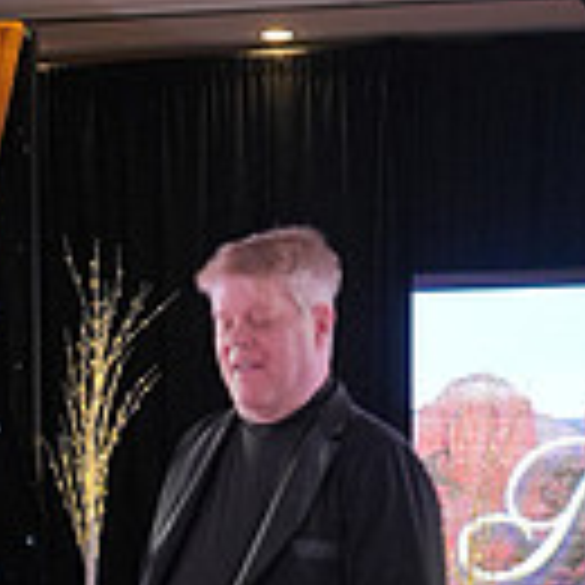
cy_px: 778
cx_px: 11
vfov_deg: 8.4
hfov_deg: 8.5
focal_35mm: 205
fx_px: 3920
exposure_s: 1/400
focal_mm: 54
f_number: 4
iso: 1600
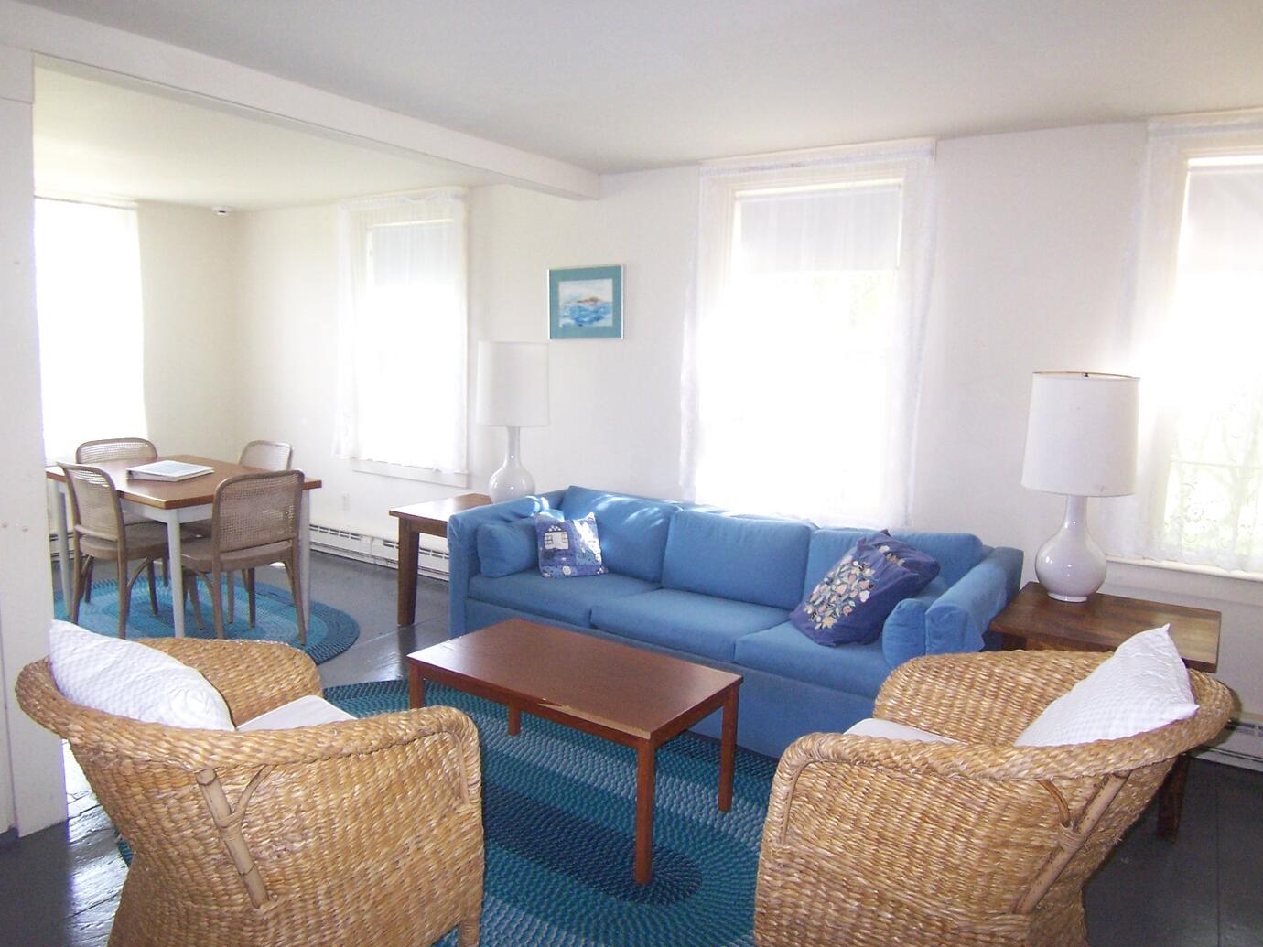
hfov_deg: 71.6
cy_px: 465
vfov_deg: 56.8
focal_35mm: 24
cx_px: 608
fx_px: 876
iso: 200
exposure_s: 1/30
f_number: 2.8
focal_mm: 3.8
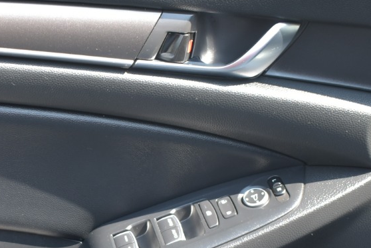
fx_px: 942
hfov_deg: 21.9
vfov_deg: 14.8
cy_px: 229
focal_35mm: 91
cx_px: 53
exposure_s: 1/60
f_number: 3.8
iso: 100
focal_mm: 21
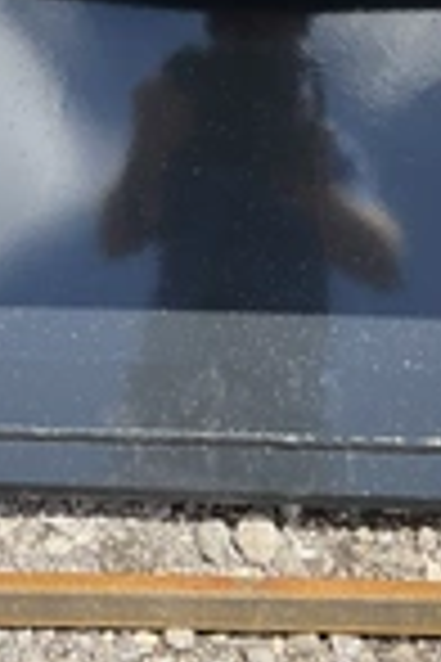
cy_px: 32
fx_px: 1507
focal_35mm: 82
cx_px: 252
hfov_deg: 16.6
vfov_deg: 23.9
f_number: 1.8
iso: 25
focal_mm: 3
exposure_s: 1/551
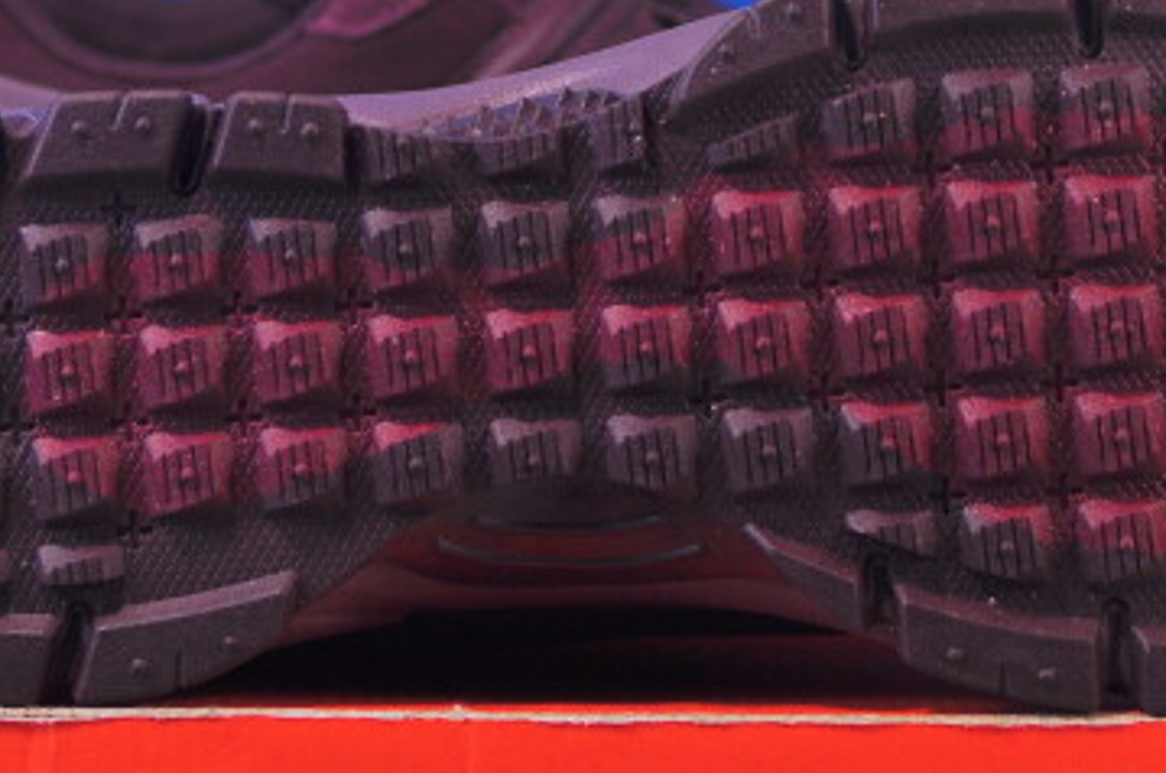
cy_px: -18
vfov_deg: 8.1
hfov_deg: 12.3
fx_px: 5399
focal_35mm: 167
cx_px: 620
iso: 250
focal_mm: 50
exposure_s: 1/320
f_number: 2.5
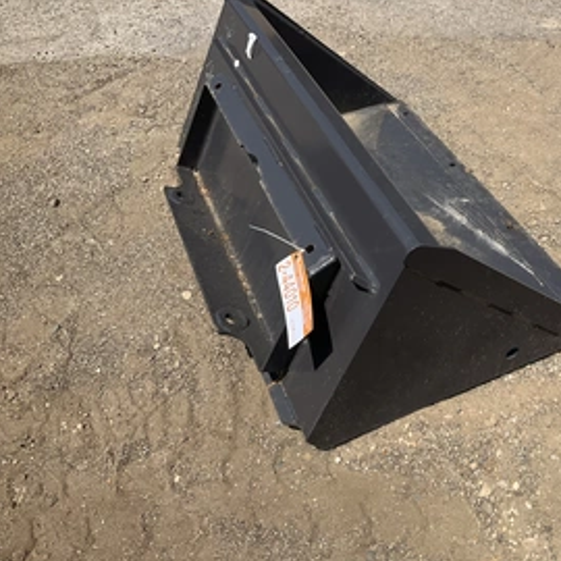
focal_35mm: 38
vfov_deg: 43.8
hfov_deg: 43.0
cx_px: 395
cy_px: 260
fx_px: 697
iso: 25
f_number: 1.8
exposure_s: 1/2427
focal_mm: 3
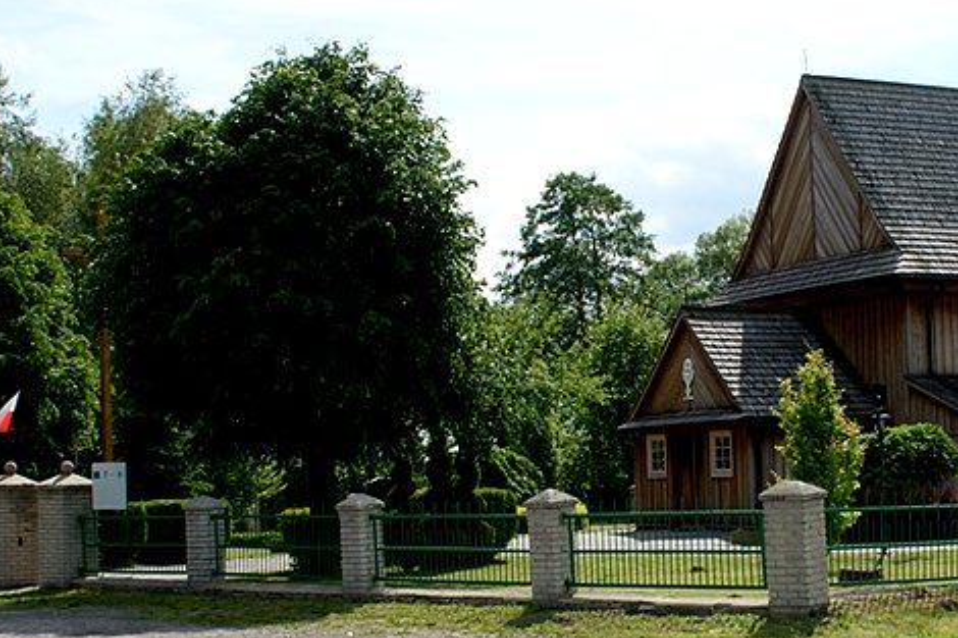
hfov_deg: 29.1
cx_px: 640
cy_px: 208
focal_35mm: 69
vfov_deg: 19.7
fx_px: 1835
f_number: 10
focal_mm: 24
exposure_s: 1/160
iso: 100
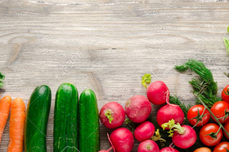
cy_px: 55
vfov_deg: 16.6
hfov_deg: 24.8
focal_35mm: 82
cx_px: 114
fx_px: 521
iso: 100
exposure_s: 1/100
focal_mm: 38
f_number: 8
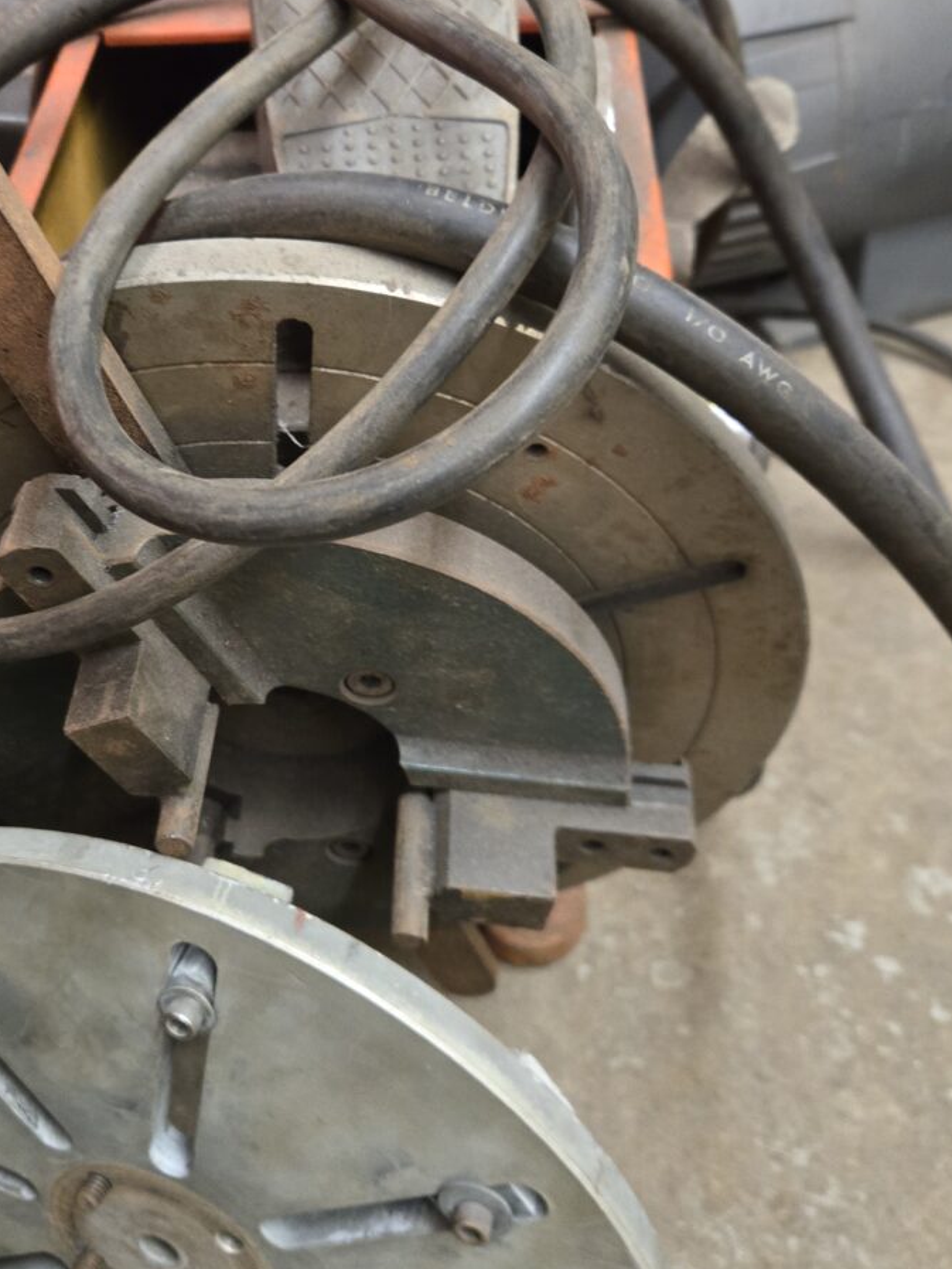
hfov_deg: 40.0
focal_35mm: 35
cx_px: 286
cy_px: 596
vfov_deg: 52.6
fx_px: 1283
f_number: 1.8
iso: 640
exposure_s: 1/30
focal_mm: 5.4
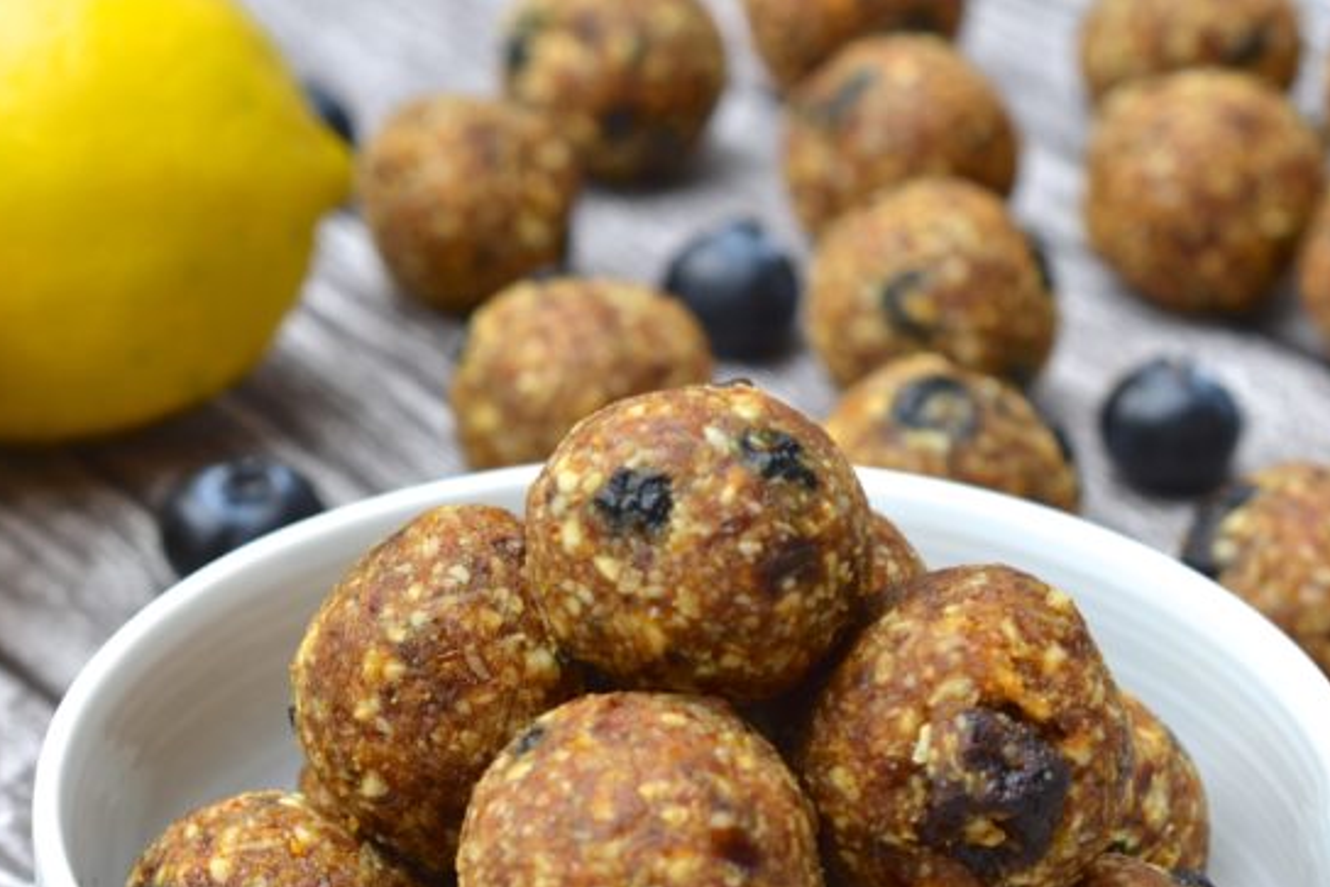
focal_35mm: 113
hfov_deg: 18.1
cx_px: 633
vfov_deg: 12.0
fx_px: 4176
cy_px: 832
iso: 100
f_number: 6.3
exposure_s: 1/160
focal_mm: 40
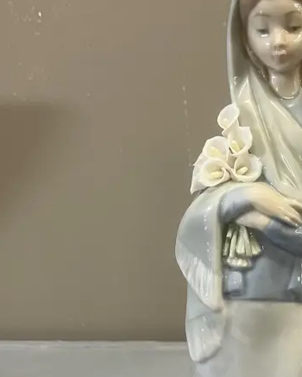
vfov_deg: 28.9
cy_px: 300
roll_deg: -0.4
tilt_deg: -14.3
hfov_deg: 23.4
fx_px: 715
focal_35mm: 64
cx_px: 260
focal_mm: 3.99
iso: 80
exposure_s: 1/50
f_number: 1.8
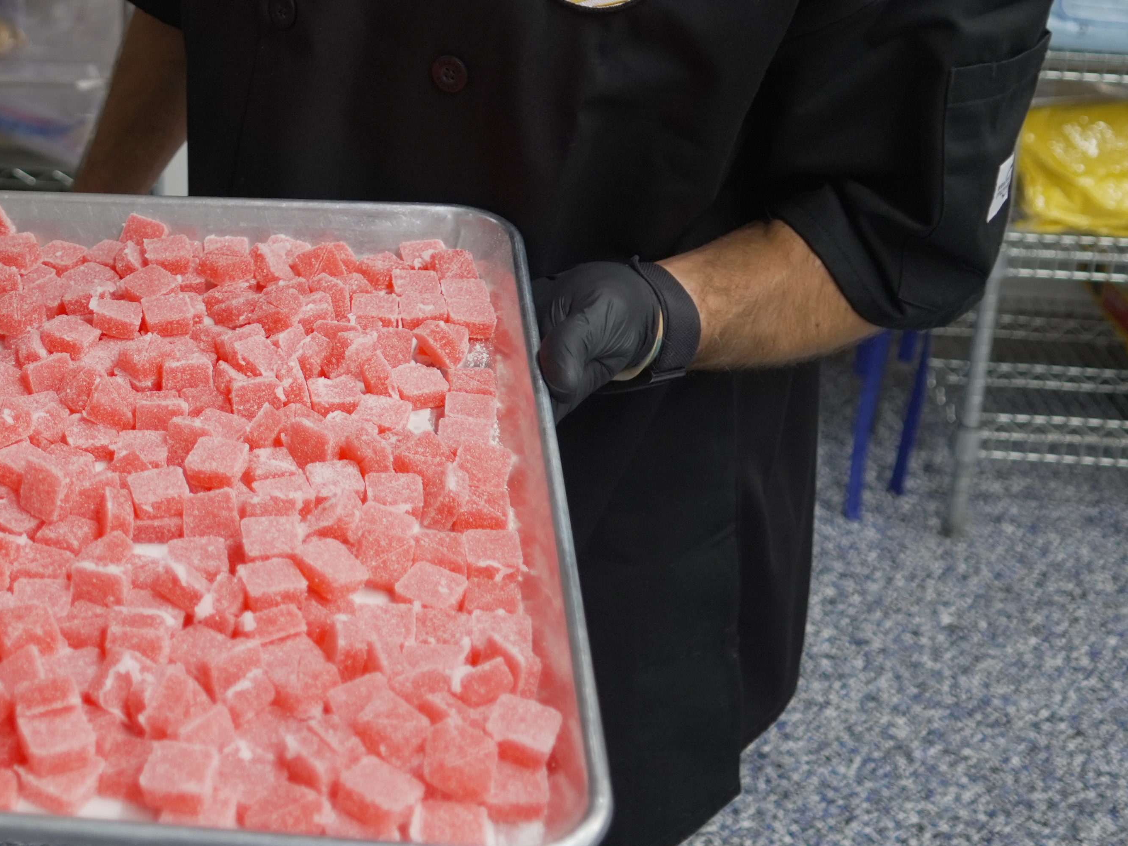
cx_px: 169
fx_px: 1988
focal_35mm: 61
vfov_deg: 22.8
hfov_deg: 30.6
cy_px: -48
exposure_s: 1/125
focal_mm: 24
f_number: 3.5
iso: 640
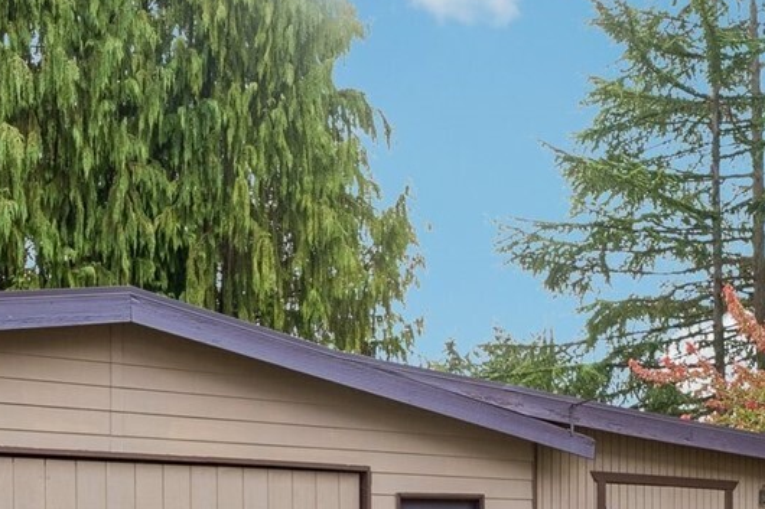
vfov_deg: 25.9
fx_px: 1020
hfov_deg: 40.9
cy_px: 565
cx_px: 305
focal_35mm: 48
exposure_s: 1/30
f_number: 9
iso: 125
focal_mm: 10
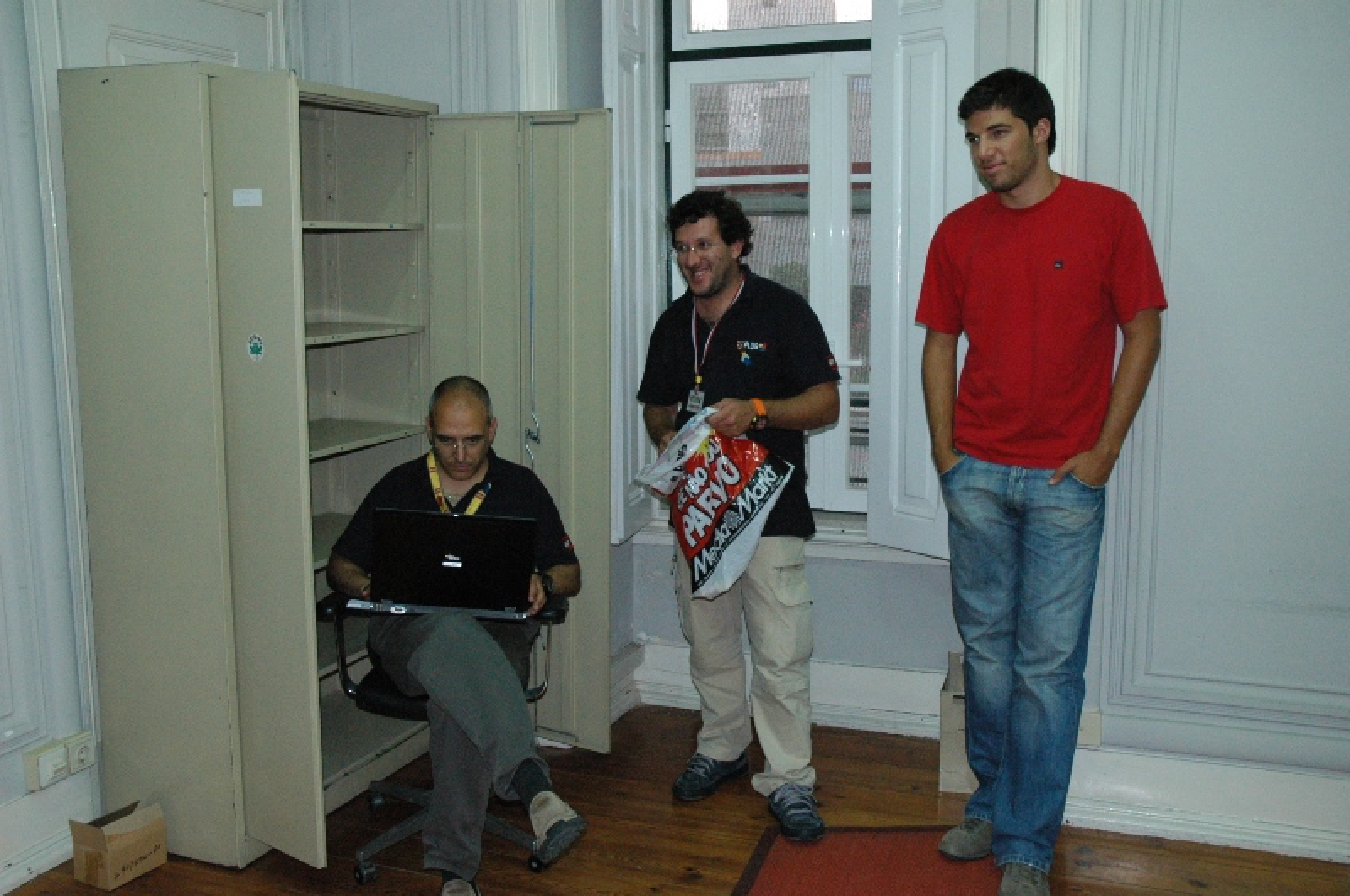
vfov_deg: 36.8
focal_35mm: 36
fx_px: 1348
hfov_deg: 53.2
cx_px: 675
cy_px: 448
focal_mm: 24
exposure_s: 1/60
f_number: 5
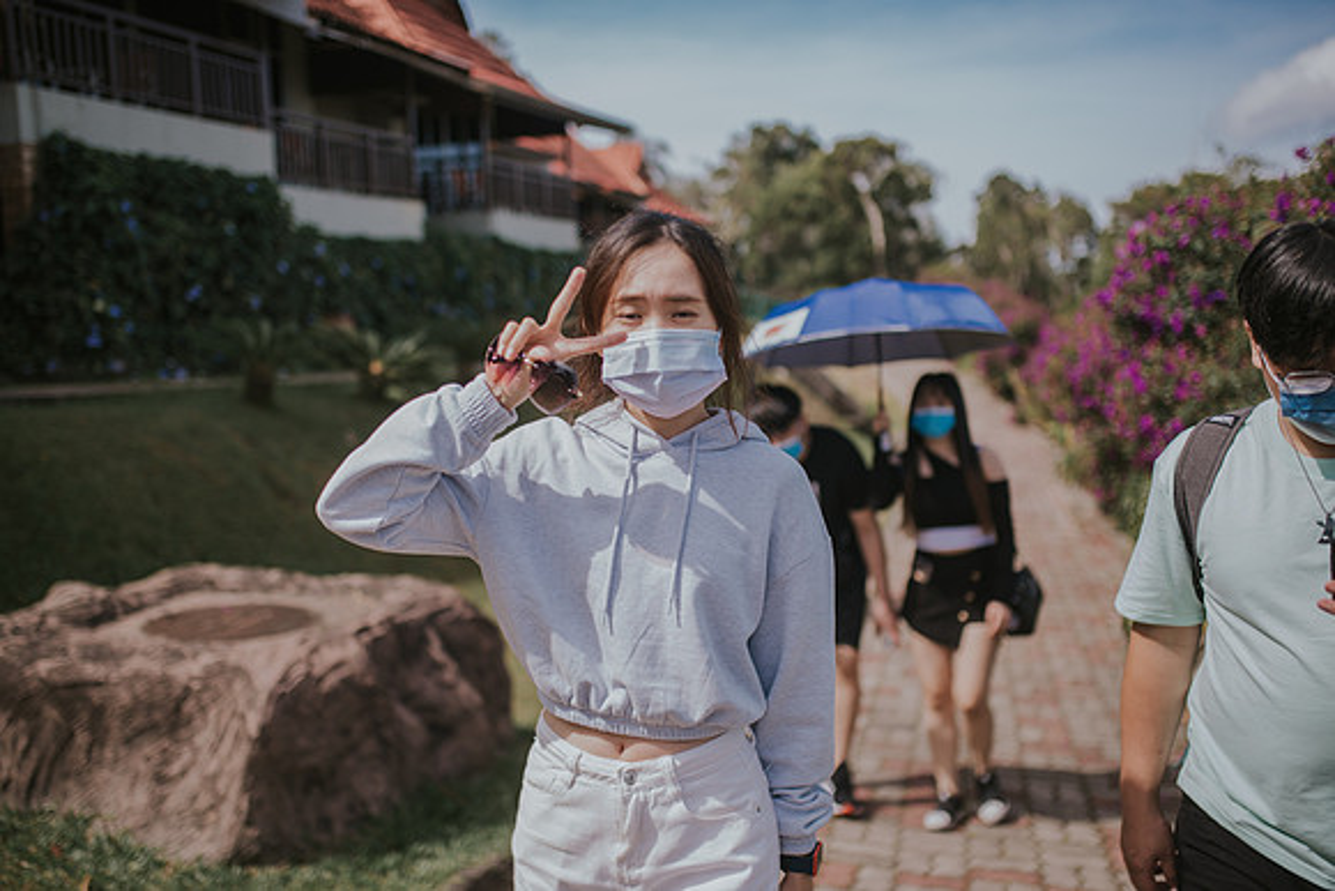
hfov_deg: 54.4
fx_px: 1298
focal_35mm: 35
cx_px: 668
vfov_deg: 37.9
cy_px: 446
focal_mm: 35
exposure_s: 1/4000
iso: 200
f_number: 2
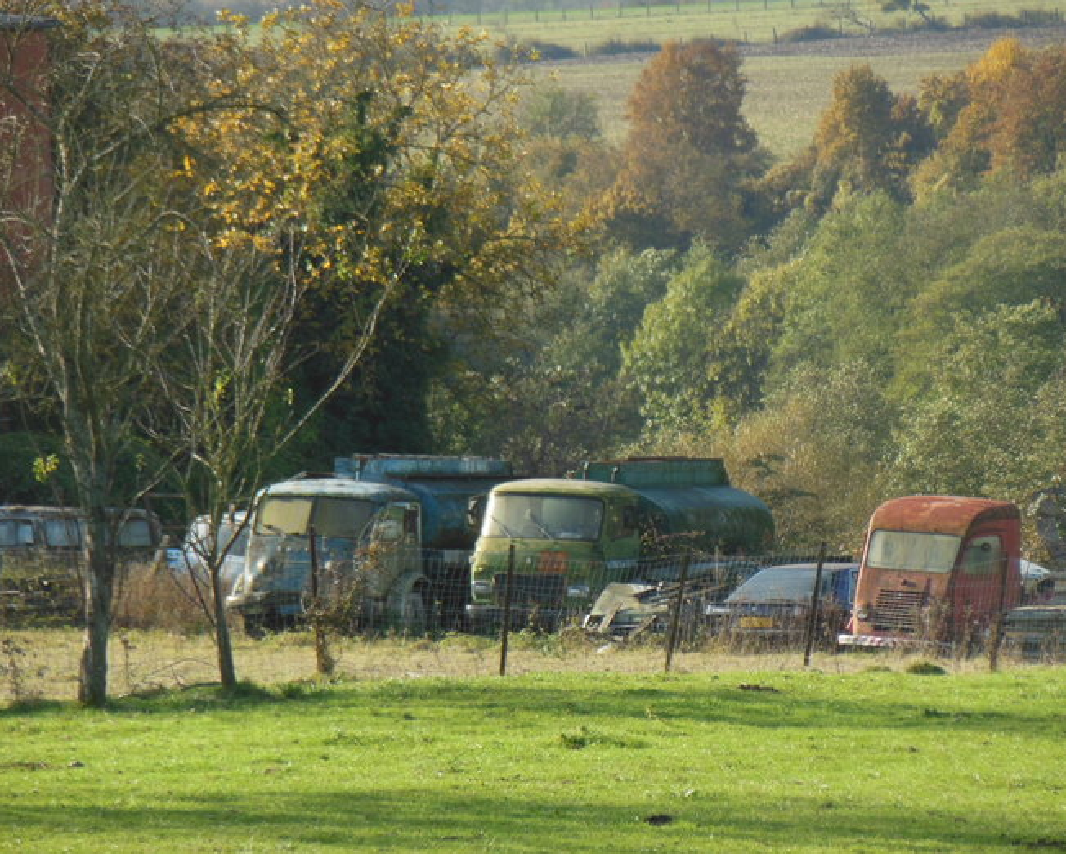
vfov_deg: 5.9
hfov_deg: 7.4
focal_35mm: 262
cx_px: 533
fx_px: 8268
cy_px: 428
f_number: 5.8
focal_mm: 45
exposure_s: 1/200
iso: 125
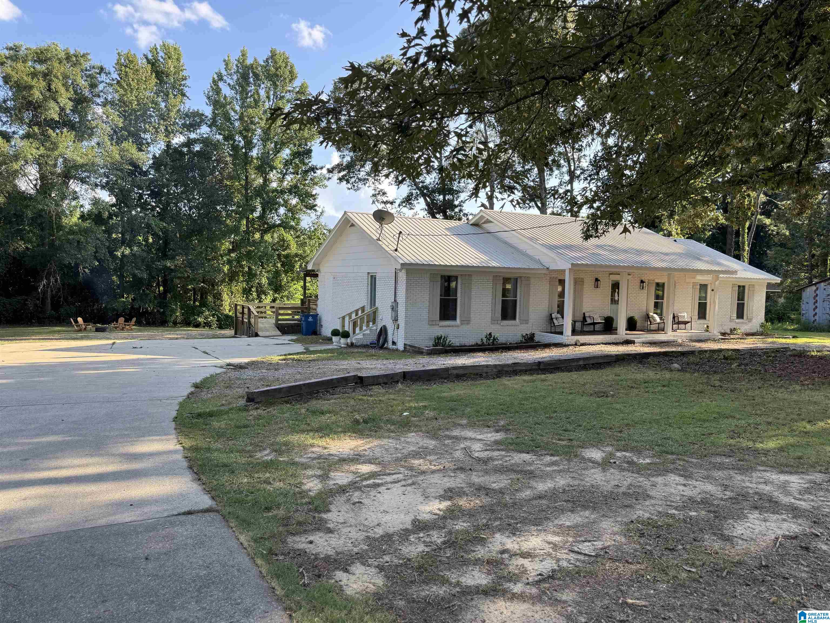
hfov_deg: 71.6
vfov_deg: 56.8
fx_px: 575
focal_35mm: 24
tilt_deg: -3.3
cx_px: 415
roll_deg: -1.4
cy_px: 312
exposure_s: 1/577
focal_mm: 6.76
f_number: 1.78
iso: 80
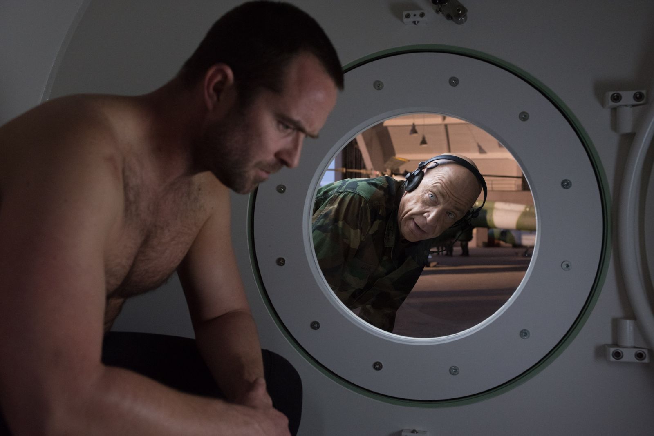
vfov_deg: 35.1
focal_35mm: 38
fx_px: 691
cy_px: 218
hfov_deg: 50.7
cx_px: 327
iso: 2000
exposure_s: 1/160
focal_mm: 38
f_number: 5.6
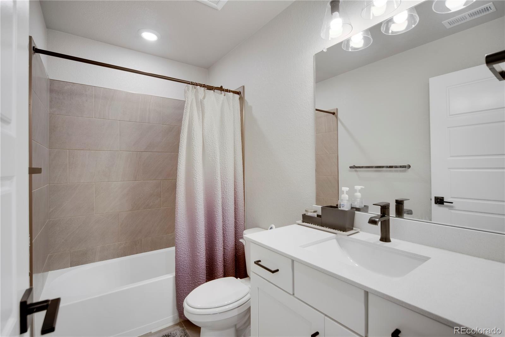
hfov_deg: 96.7
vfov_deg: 73.8
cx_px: 252
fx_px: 224
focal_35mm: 16
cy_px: 168
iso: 400
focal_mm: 16
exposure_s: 1/40
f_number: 8
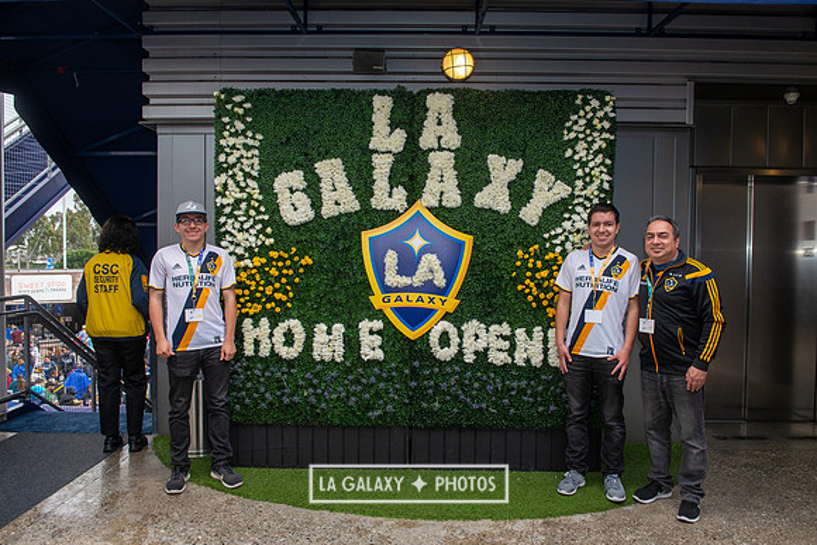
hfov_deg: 67.4
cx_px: 408
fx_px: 613
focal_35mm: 27
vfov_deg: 48.0
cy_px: 272
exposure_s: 1/200
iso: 500
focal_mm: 27
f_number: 7.1
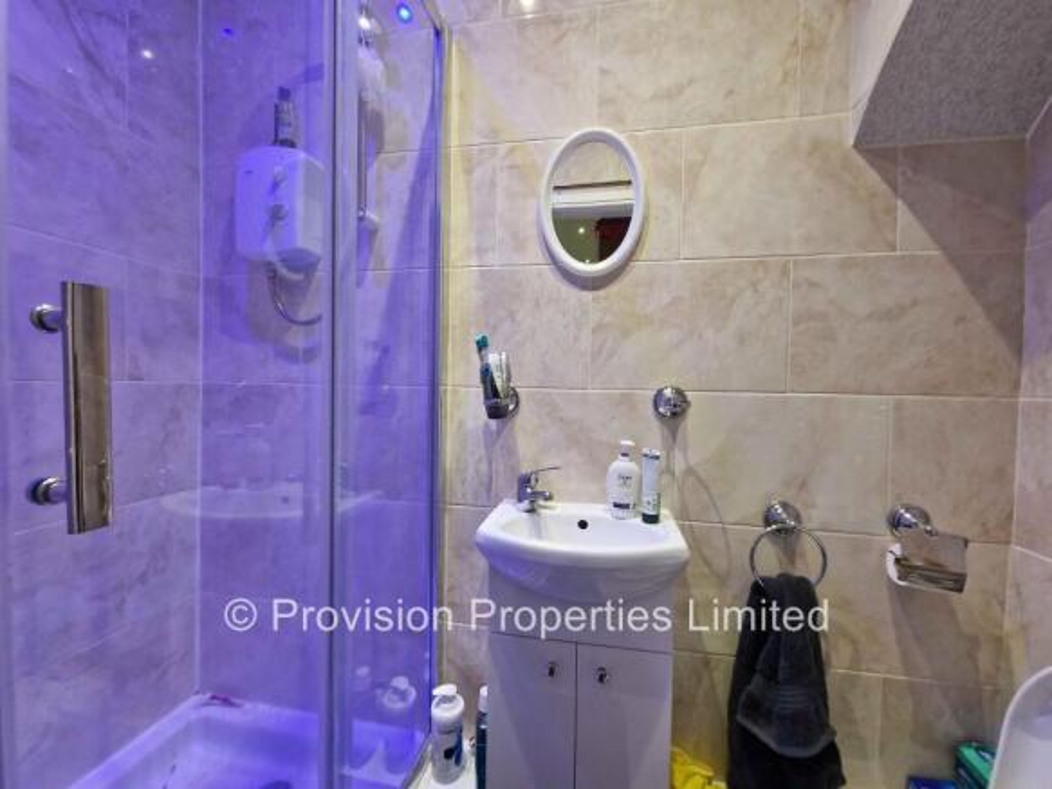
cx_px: 526
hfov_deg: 106.2
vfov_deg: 89.9
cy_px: 394
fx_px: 395
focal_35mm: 13
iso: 160
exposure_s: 1/50
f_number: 2.2
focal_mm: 2.2
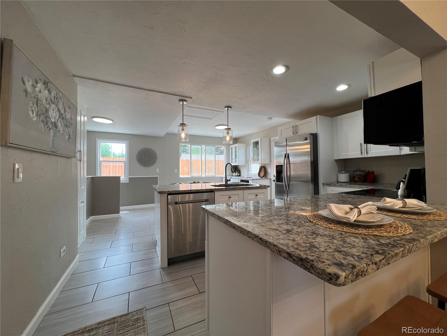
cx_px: 224
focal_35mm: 13
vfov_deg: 89.9
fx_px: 168
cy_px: 168
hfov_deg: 106.2
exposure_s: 1/120
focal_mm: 1.57
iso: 40
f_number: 1.8
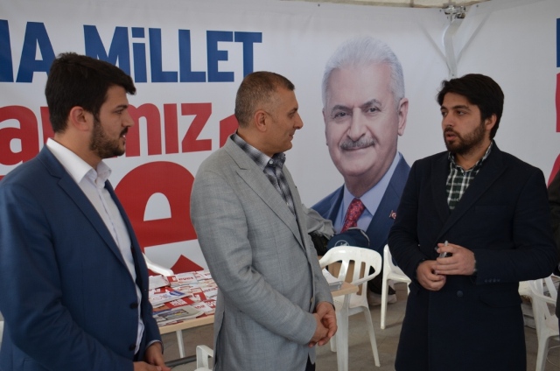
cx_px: 280
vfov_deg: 31.8
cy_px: 186
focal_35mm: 42
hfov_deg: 46.5
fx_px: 652
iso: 400
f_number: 4
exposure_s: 1/60
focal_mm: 28
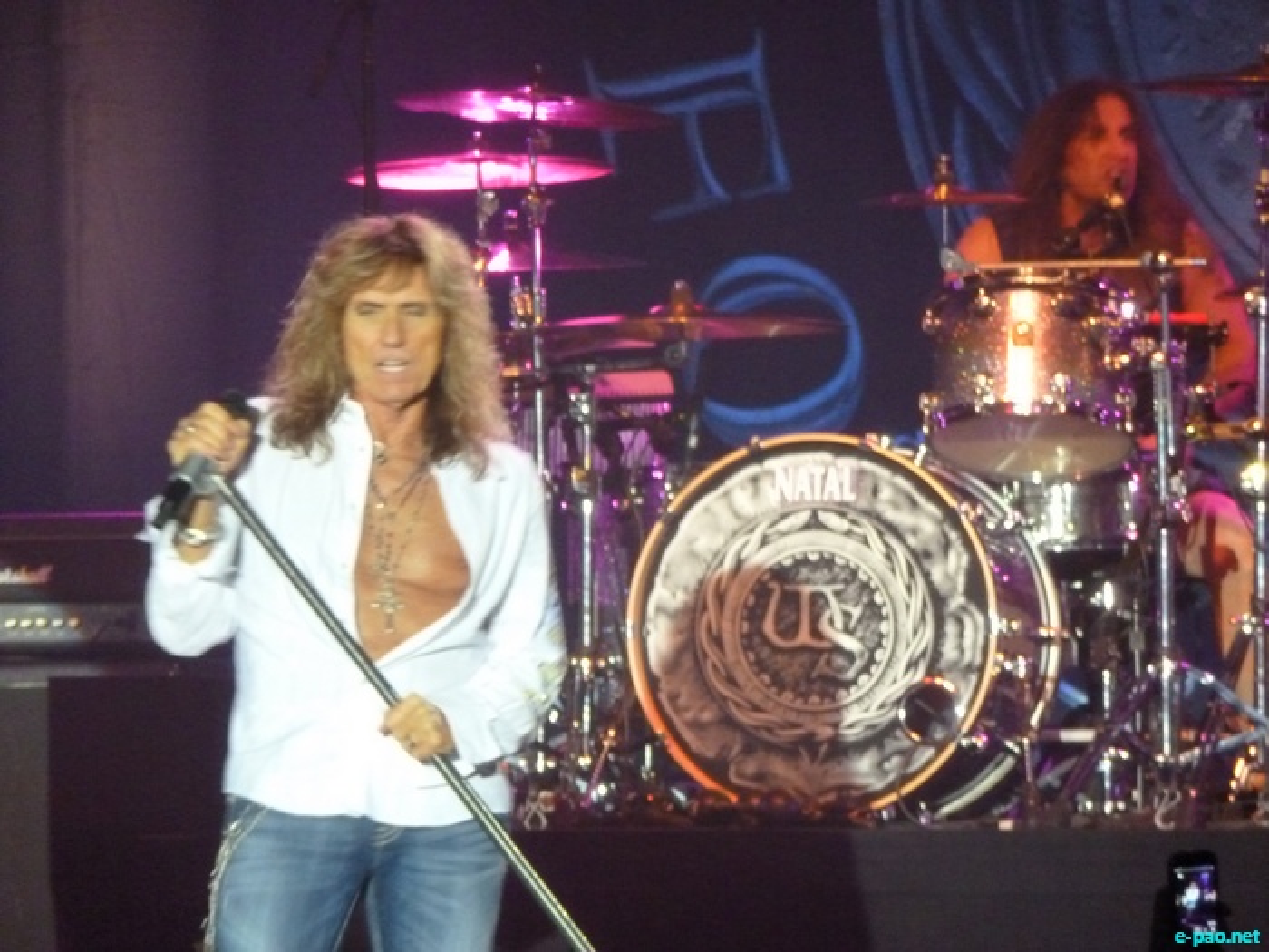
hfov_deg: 5.2
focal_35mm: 384
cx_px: 634
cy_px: 476
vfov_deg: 3.9
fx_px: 14077
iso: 800
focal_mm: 68.8
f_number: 5.9
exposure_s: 1/25
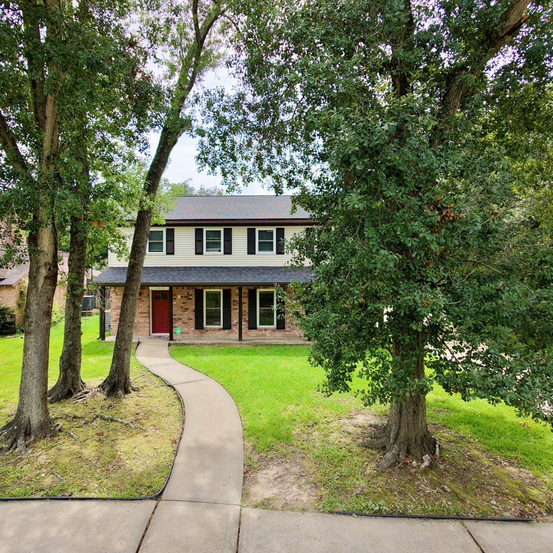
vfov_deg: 77.7
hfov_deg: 77.4
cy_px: 276
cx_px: 247
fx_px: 343
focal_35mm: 19
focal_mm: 3.05
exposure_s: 1/125
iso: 100
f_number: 2.2
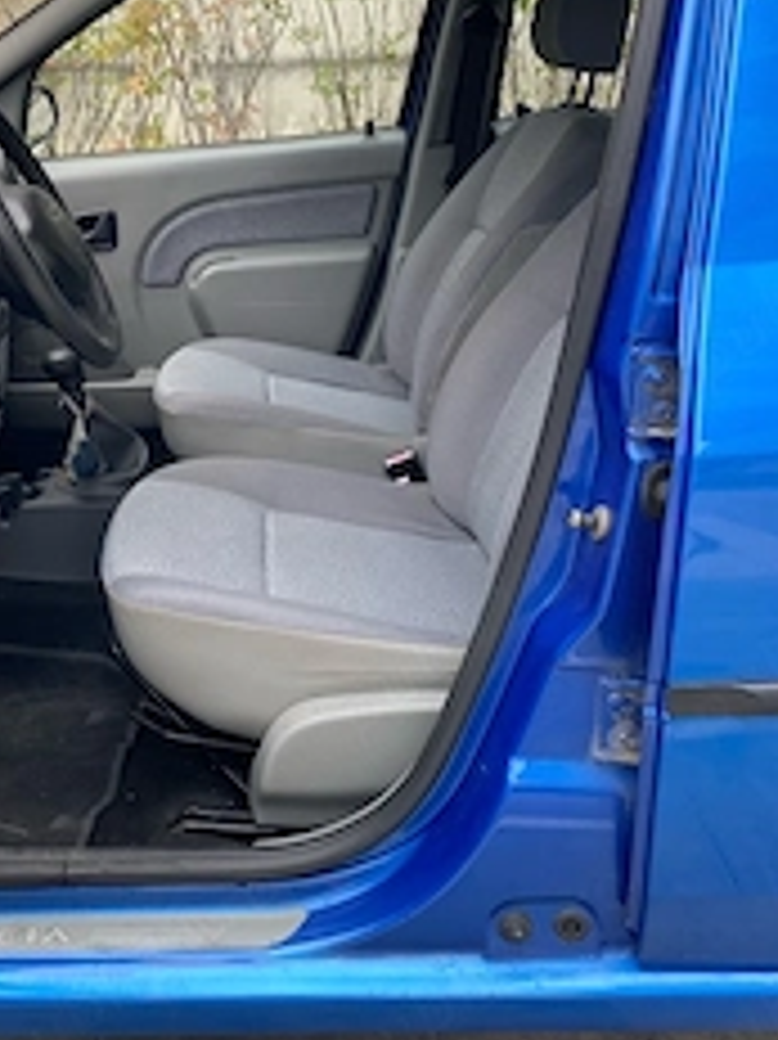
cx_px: 225
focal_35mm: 45
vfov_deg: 41.4
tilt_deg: -10.9
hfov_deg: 31.7
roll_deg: +0.1
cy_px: 329
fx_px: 1350
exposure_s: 1/215
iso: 32
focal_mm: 4.25
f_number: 1.8
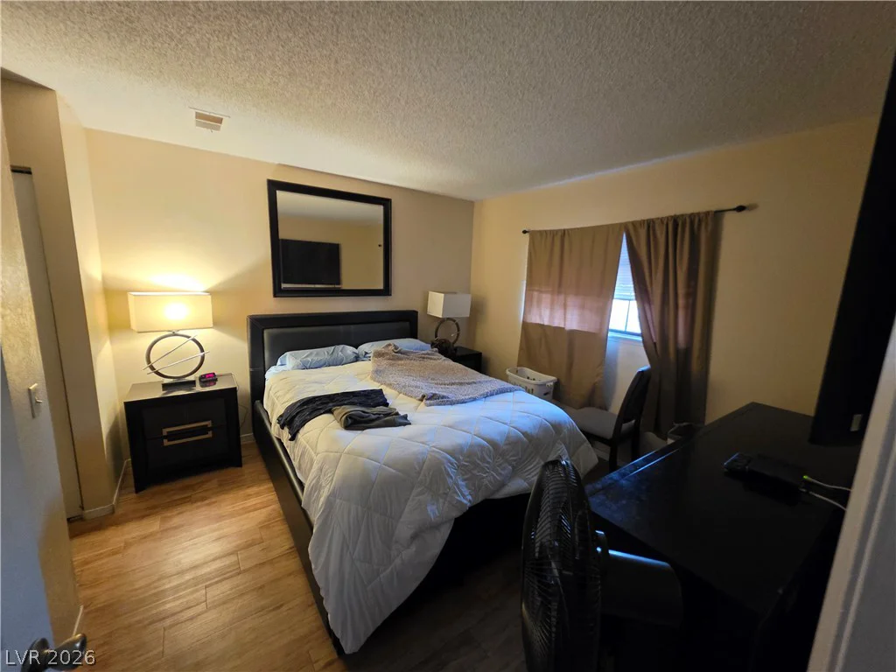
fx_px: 336
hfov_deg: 106.2
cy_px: 336
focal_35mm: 13
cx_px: 448
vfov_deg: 89.9
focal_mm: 2.2
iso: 1000
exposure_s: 1/30
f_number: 1.9
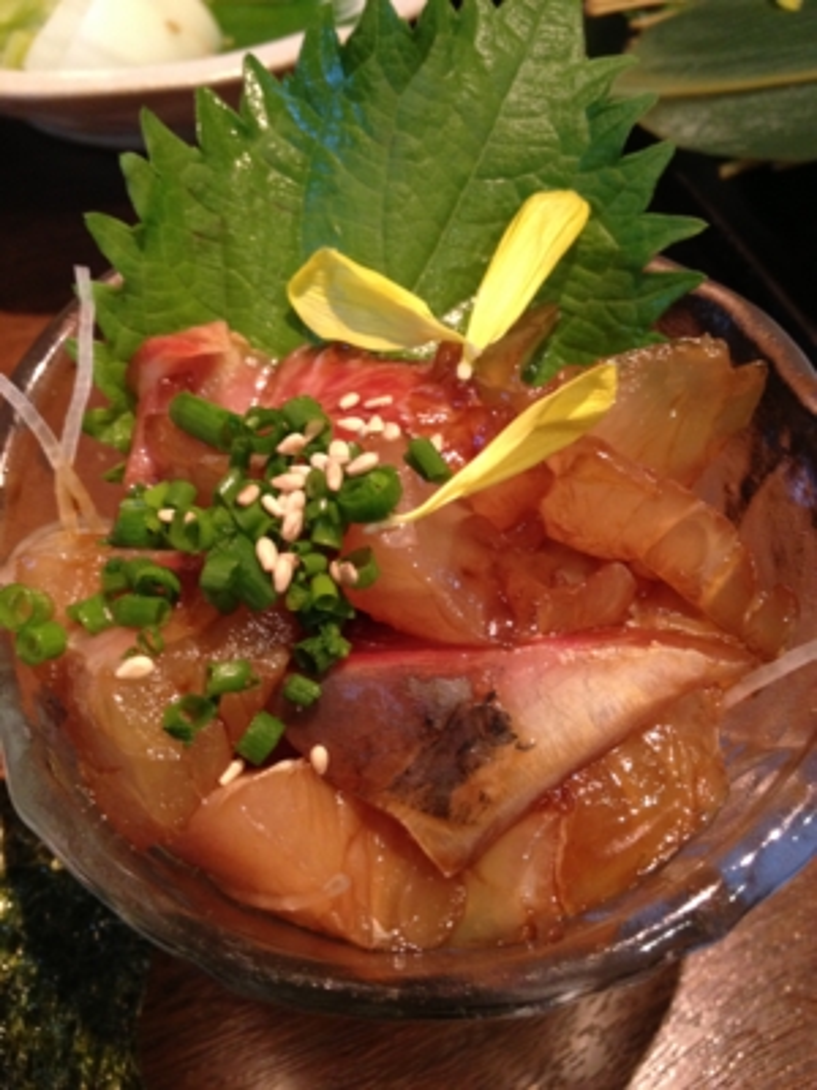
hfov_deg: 40.7
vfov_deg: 52.6
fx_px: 1101
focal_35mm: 35
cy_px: 545
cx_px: 408
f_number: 2.4
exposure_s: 1/20
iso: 200
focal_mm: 4.28
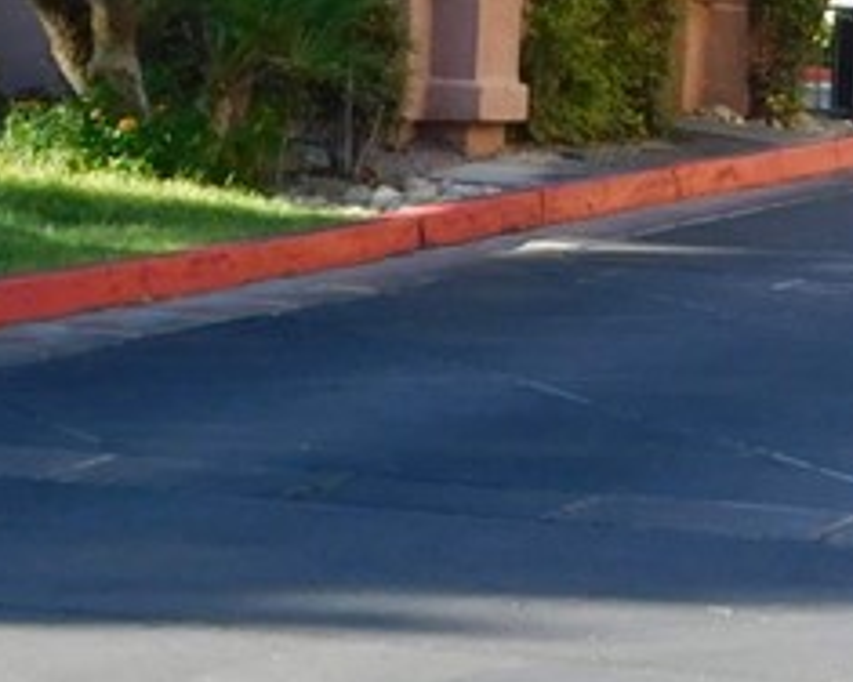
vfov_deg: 9.1
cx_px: 1140
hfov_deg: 11.1
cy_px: 225
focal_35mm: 170
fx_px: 4292
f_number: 3.6
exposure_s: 1/200
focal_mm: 7.1
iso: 125
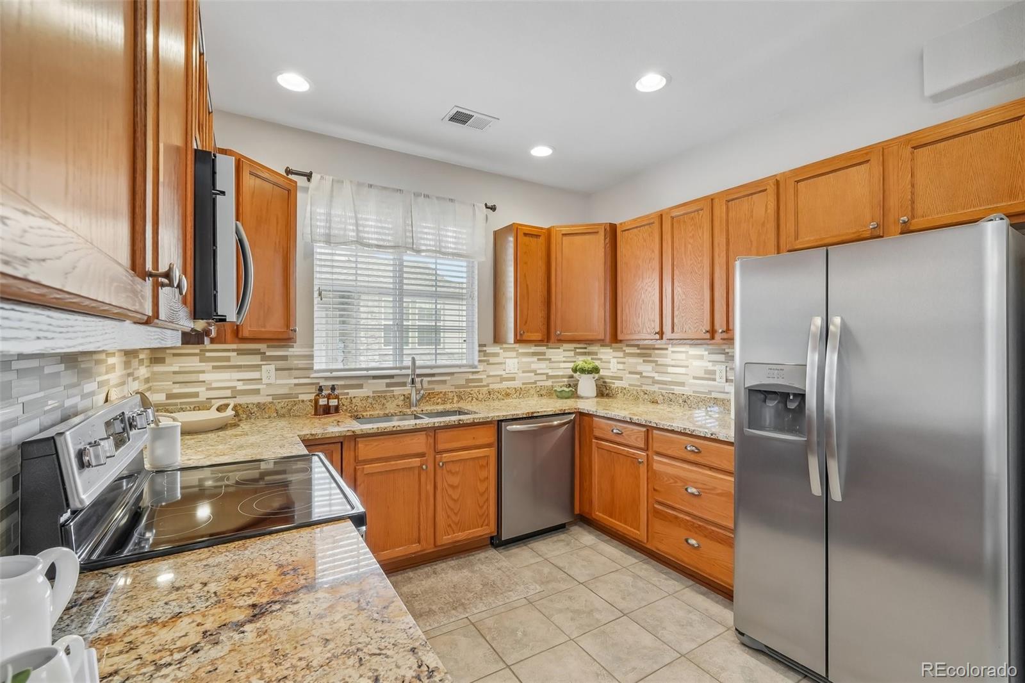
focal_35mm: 15
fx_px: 427
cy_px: 342
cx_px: 512
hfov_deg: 100.4
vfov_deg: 77.3
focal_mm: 10
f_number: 8
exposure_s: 1/8
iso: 800
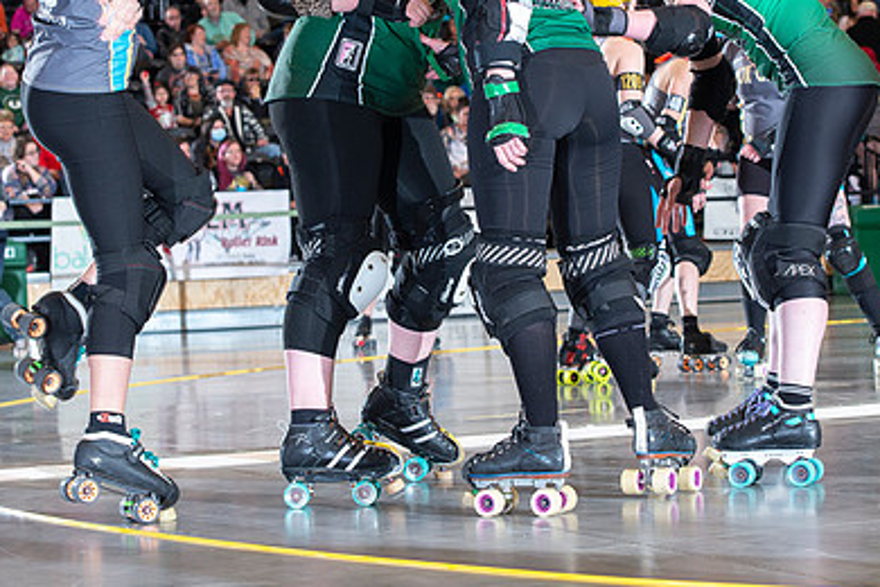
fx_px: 2542
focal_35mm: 104
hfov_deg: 19.6
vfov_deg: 13.1
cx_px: 449
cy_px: 179
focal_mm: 70
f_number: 5.6
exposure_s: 1/160
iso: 640
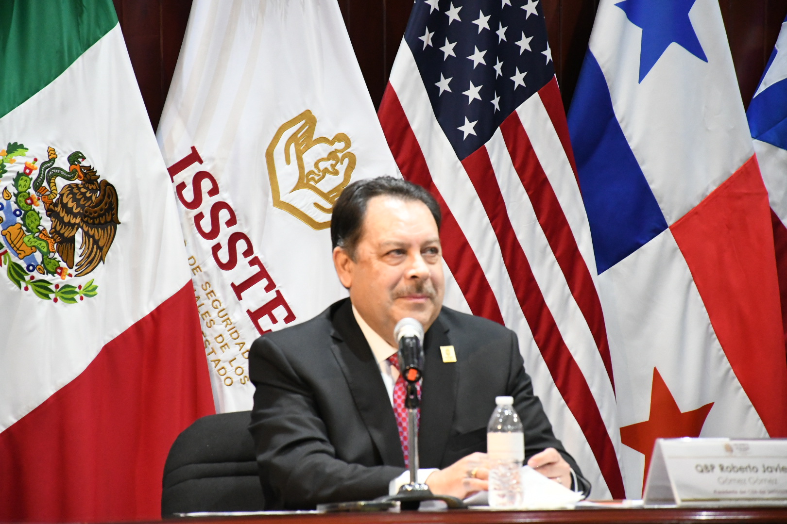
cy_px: 262
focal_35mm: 210
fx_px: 4590
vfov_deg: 6.5
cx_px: 394
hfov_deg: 9.8
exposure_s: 1/125
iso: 6400
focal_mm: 140
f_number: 5.6
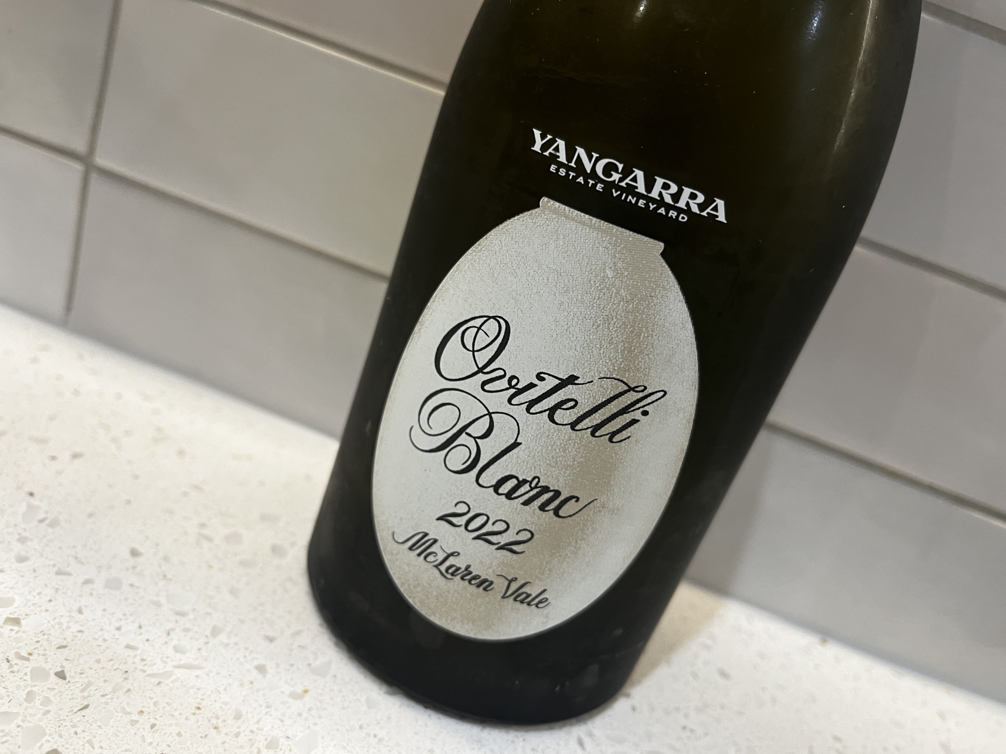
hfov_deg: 67.3
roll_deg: -20.9
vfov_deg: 53.1
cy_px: 377
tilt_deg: -21.9
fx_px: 756
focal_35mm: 26
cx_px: 503
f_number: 1.6
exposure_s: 1/50
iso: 100
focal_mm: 5.1
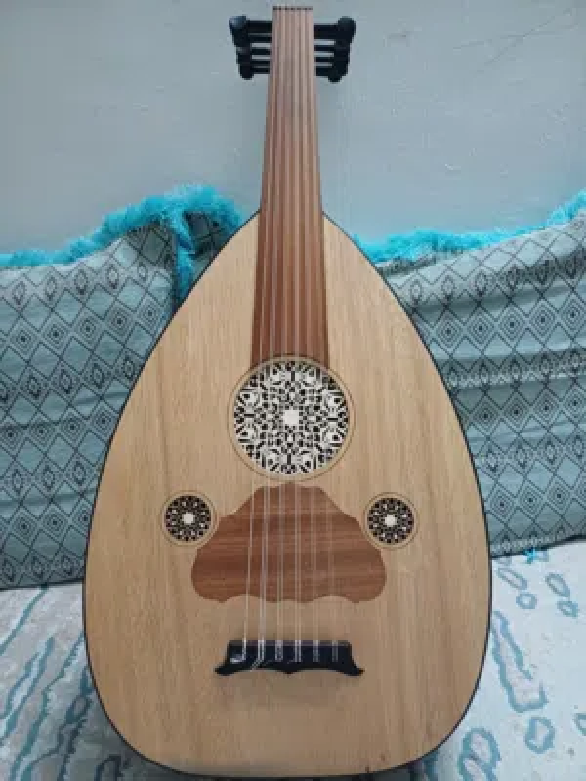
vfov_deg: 69.4
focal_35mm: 25
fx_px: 564
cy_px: 390
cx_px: 293
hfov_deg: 54.9
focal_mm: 4.65
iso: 1000
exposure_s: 1/20
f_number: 1.8
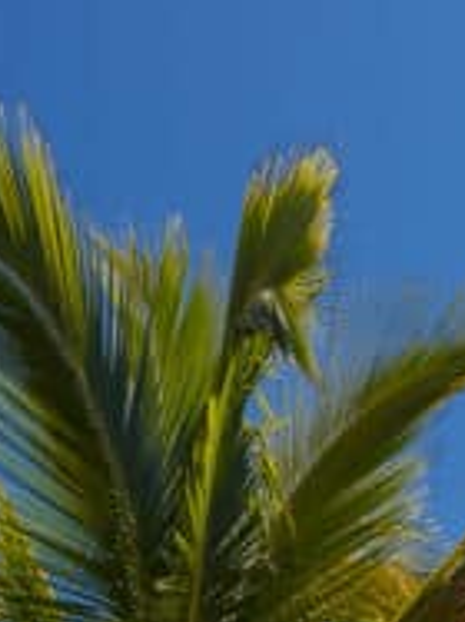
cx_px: 561
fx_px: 2851
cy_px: 1101
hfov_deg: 9.2
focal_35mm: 159
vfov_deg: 11.6
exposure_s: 1/100
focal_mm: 36.9
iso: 100
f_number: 8
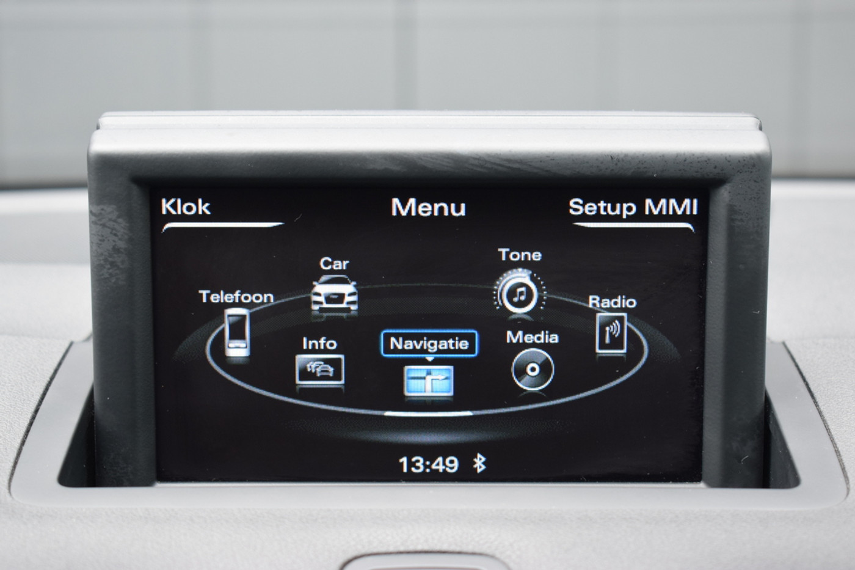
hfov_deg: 26.0
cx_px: 428
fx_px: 1852
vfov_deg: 17.5
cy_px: 285
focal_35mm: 78
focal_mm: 52
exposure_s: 1/60
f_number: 5.6
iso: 450
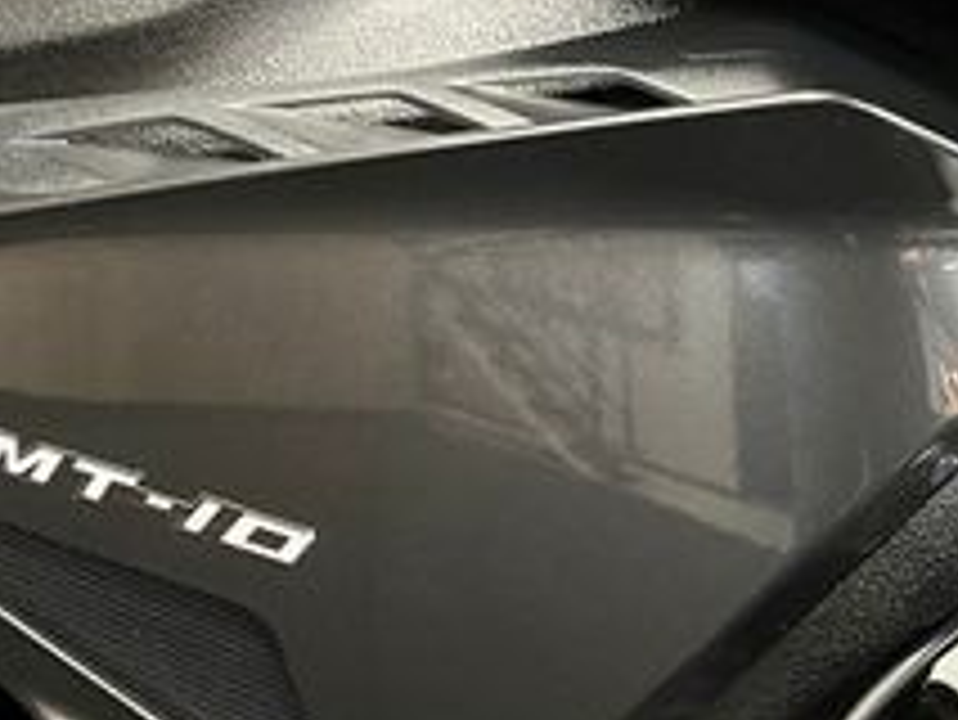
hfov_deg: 25.0
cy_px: 198
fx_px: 2160
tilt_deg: -17.4
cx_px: 571
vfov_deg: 18.8
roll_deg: -4.1
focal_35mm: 78
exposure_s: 1/33
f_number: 1.6
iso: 640
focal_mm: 5.1
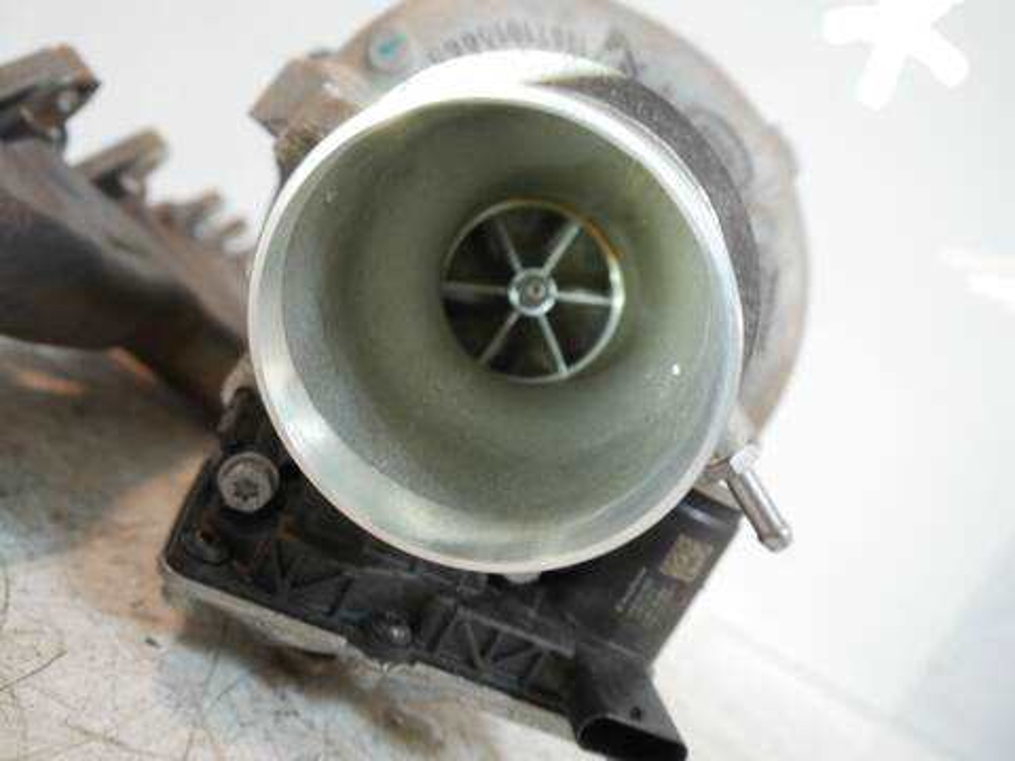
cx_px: 508
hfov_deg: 63.4
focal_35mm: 28
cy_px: 380
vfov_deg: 49.7
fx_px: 821
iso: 400
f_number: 3.5
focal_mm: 14
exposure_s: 1/60
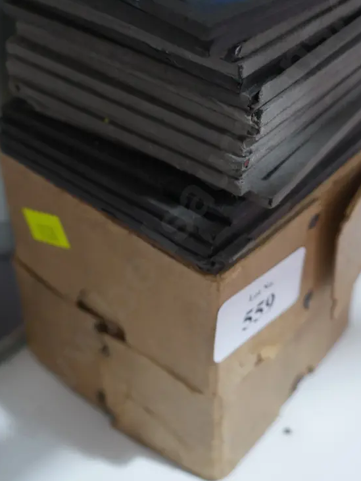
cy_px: 168
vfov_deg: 34.1
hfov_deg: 26.1
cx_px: 219
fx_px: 778
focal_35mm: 56
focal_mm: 20
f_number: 4.4
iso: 1250
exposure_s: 1/60
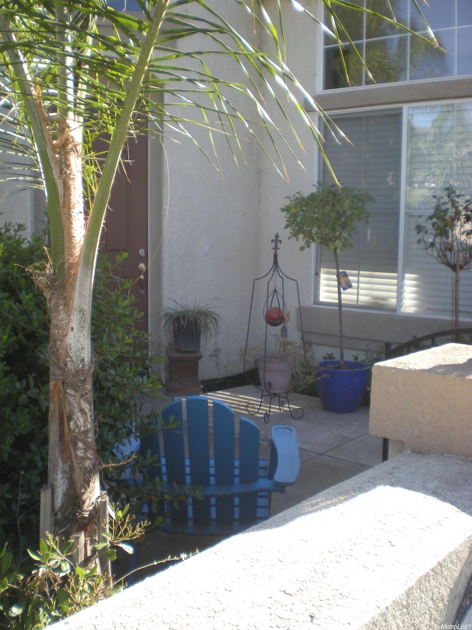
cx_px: 236
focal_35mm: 38
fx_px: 691
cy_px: 315
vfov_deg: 49.0
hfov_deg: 37.7
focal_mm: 6.3
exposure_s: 1/225
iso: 64
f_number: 3.1
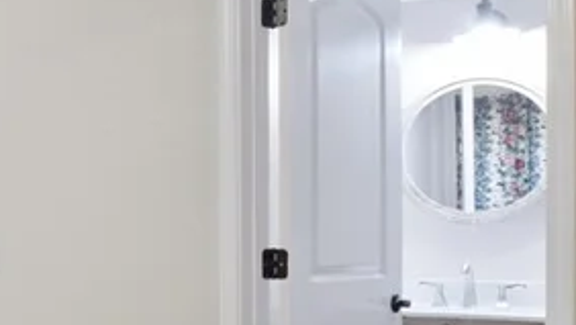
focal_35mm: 57
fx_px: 871
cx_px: -206
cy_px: 241
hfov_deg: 28.6
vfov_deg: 21.0
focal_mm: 10
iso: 400
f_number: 8
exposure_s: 1/20
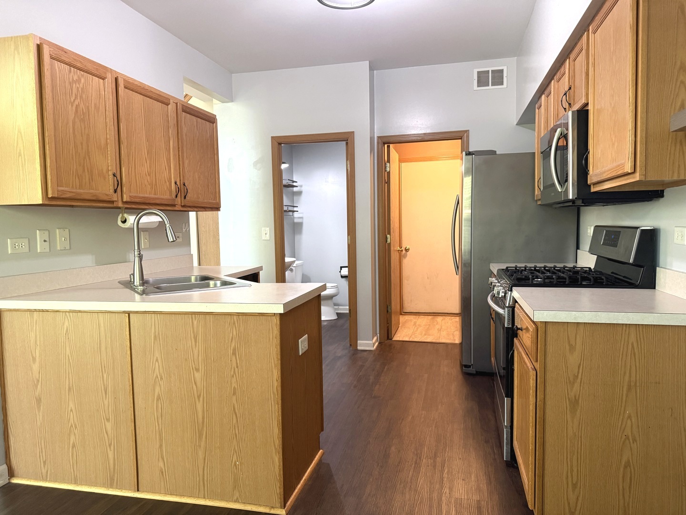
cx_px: 343
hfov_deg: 71.6
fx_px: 476
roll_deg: +1.1
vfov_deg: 56.8
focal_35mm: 24
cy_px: 258
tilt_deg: -3.5
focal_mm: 6.76
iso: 320
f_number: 1.78
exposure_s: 1/60
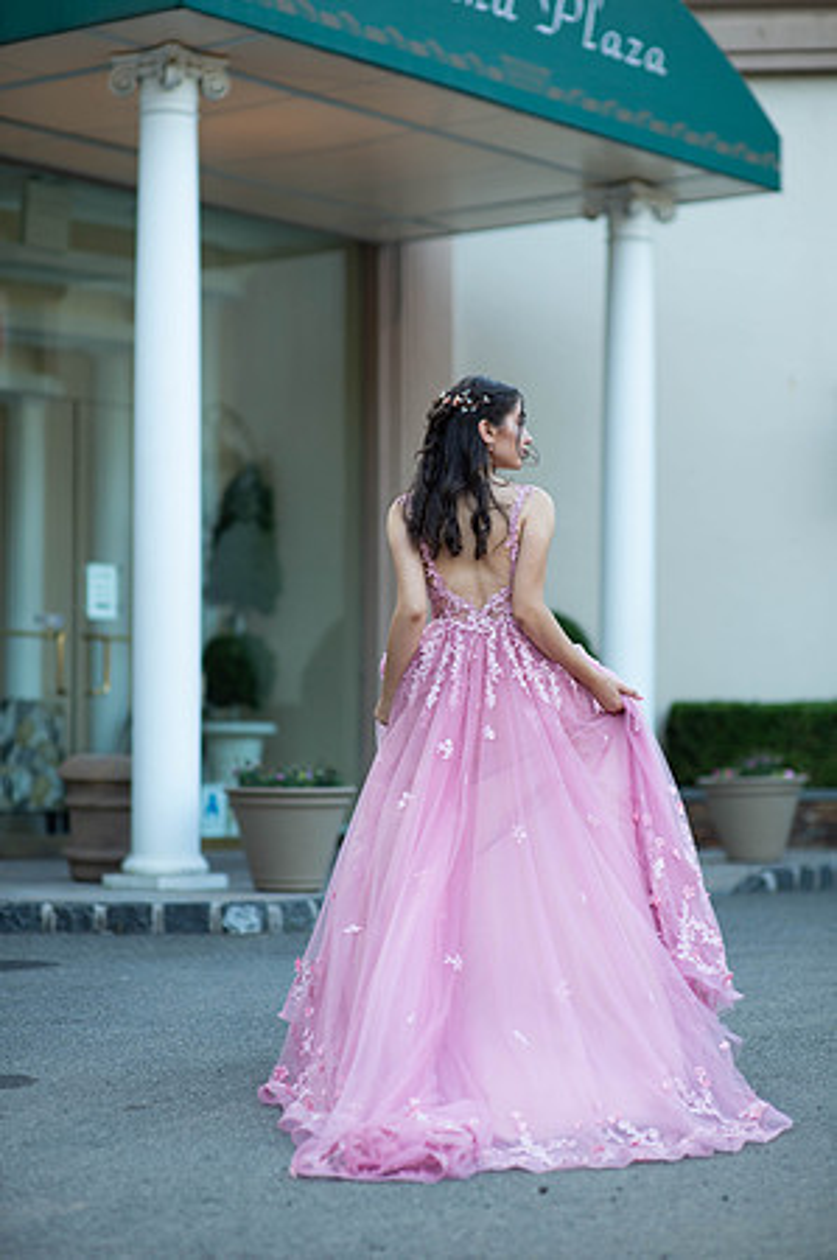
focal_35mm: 85
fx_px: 2971
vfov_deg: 23.9
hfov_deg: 16.0
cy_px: 630
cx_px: 418
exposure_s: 1/640
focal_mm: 85
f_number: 2
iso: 250
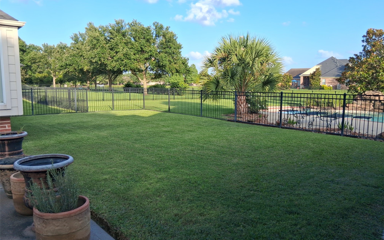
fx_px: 293
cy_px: 125
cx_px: 195
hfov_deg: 66.5
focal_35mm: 28
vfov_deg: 44.5
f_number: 1.8
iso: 25
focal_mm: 3.98
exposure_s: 1/324
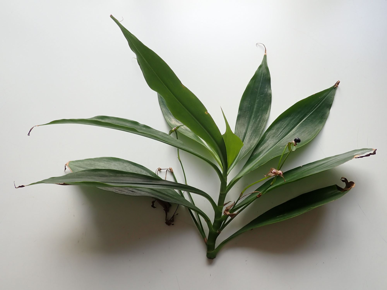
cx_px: 194
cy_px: 145
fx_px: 335
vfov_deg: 46.8
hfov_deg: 60.0
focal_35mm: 30
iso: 100
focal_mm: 5.5
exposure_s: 1/60
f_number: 2.3
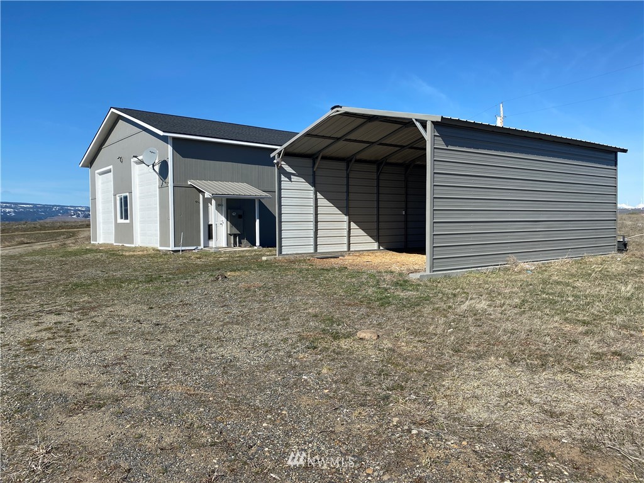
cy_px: 242
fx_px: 484
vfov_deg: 53.1
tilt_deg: -2.5
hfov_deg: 67.3
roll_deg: +0.4
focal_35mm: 26
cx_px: 322
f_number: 1.8
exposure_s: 1/3040
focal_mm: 4.25
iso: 32
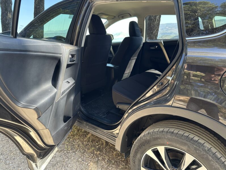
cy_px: 85
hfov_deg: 71.6
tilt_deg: -19.7
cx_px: 113
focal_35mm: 24
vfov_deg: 56.8
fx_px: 157
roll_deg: +4.7
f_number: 1.78
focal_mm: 6.86
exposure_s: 1/121
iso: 80
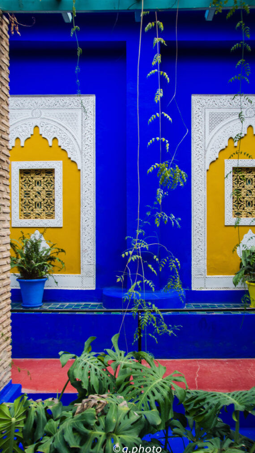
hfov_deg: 33.7
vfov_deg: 56.6
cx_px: 137
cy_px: 229
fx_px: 420
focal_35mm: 35
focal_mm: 22
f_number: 5.6
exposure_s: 1/160
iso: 200
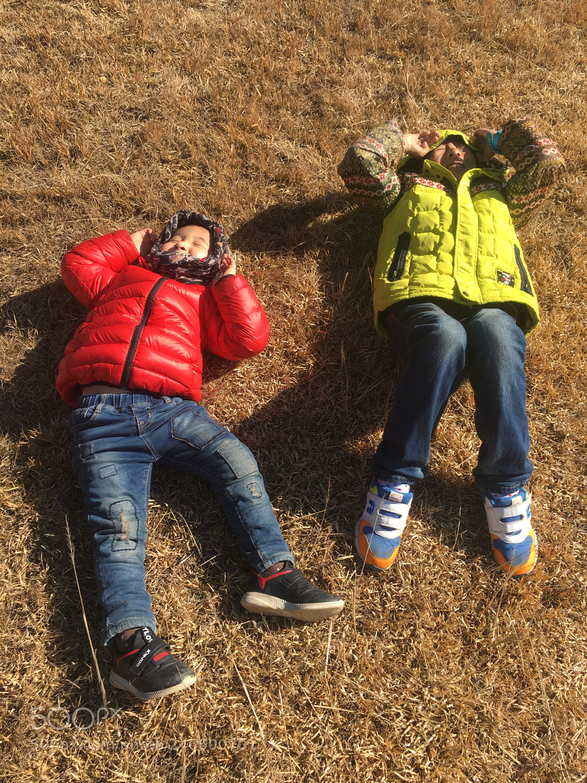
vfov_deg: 61.7
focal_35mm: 29
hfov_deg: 48.2
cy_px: 392
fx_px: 656
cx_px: 294
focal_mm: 4.15
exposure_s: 1/916
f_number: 2.2
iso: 25
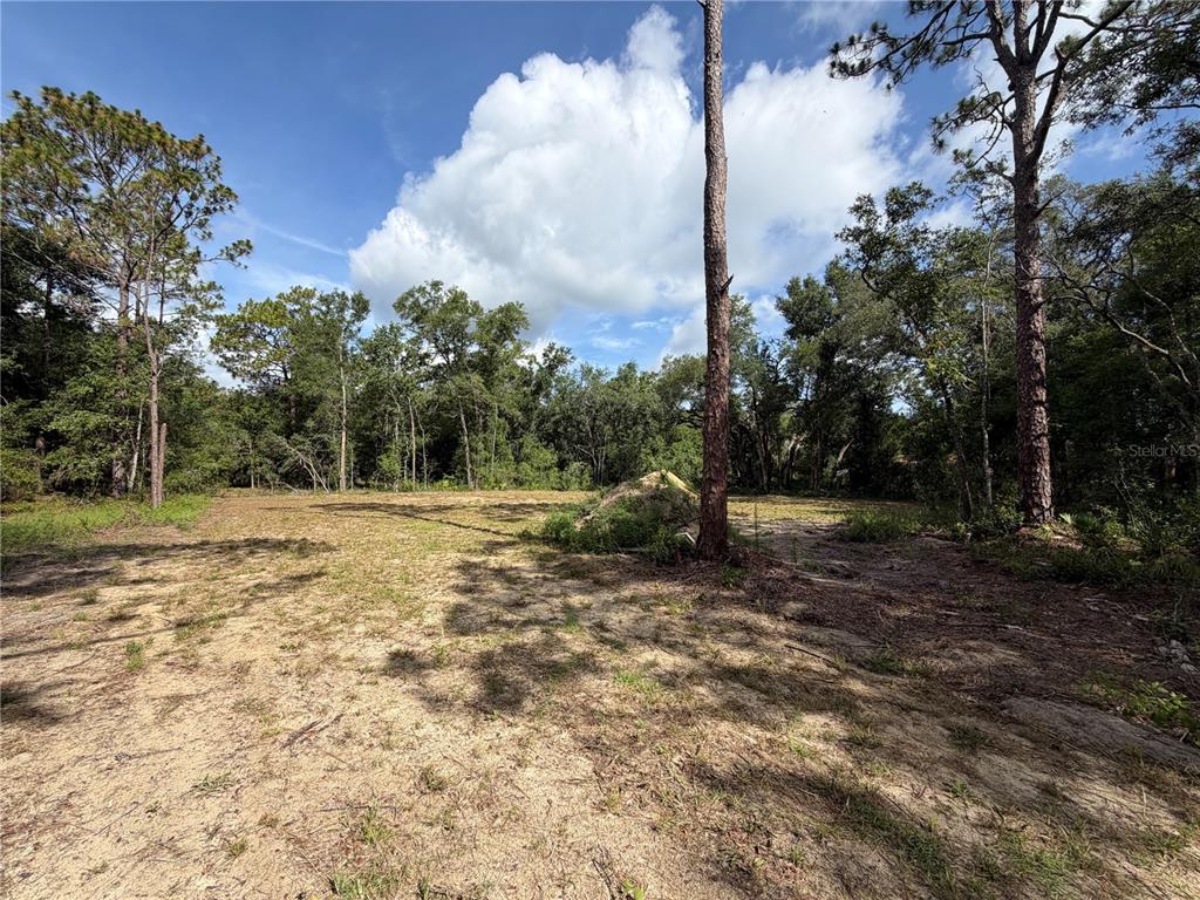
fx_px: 485
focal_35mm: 14
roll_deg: -0.7
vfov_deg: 85.7
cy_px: 450
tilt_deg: +2.6
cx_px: 600
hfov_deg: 102.1
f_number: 2.2
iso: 20
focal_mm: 2.22
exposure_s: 1/770
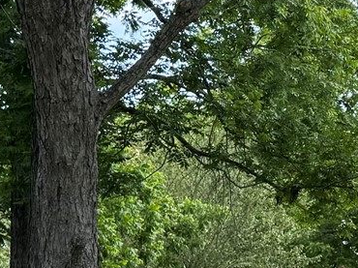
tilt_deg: +2.3
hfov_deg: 14.1
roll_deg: +0.0
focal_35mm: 133
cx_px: 496
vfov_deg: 11.1
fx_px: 1375
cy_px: 219
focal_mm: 6.76
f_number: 1.78
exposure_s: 1/792
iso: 80
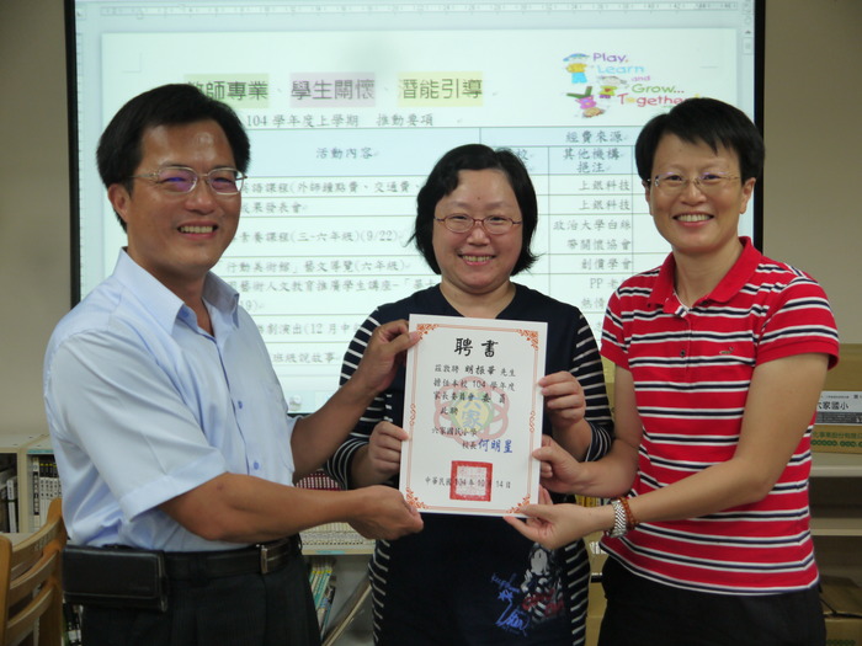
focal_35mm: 52
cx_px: 431
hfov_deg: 36.8
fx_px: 1295
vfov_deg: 28.0
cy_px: 323
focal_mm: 26
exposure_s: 1/60
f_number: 4.7
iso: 400
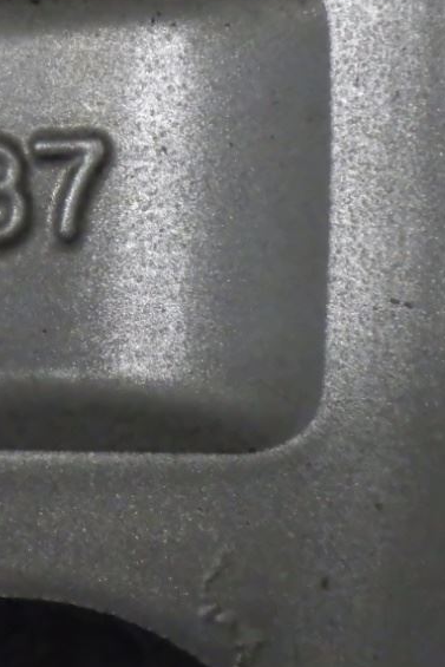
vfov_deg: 7.6
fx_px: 5021
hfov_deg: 5.0
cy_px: 209
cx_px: -231
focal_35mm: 271
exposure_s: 1/125
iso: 2500
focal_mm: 20.6
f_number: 5.2
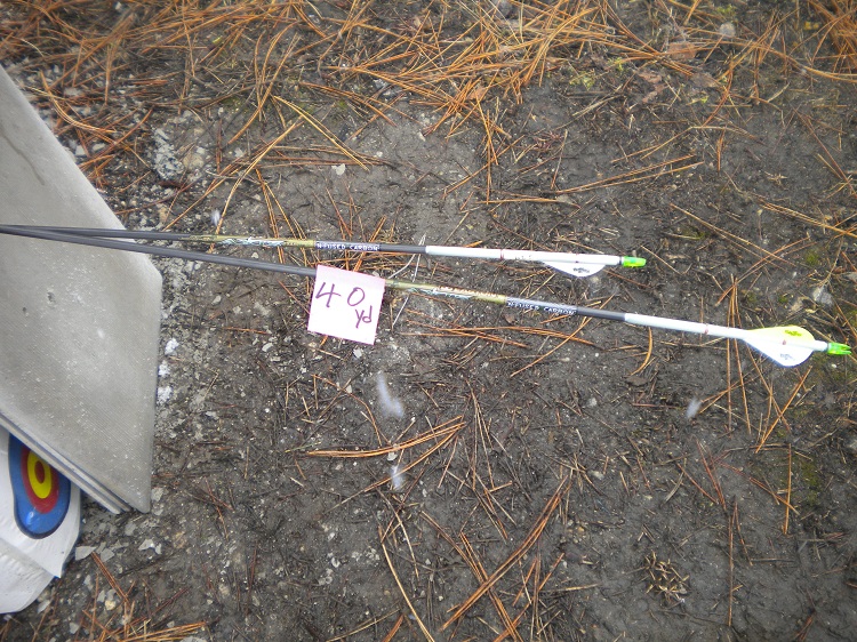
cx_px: 428
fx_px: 866
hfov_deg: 52.6
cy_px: 321
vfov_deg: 40.7
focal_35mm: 35
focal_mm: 6.3
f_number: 3.1
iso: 80
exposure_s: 1/140
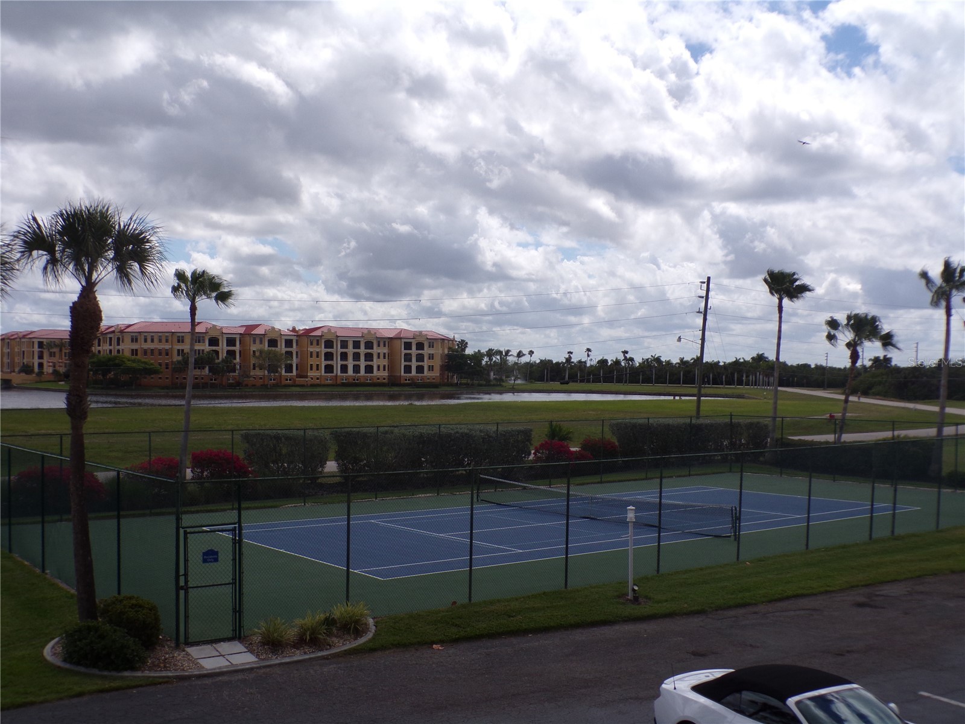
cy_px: 362
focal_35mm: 37
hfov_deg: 50.1
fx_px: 1031
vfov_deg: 38.7
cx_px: 482
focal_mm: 6.6
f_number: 4.7
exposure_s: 1/950
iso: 80
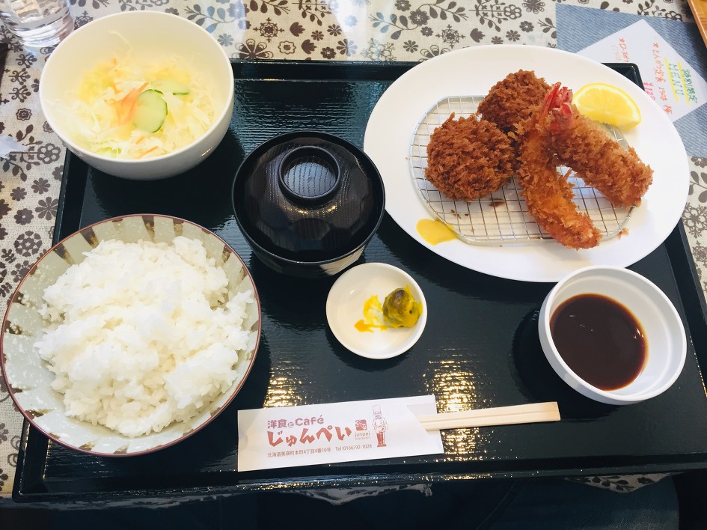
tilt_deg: -66.3
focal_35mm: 29
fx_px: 592
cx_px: 354
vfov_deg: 48.2
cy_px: 265
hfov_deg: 61.7
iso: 64
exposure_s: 1/30
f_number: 2.2
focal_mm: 4.15
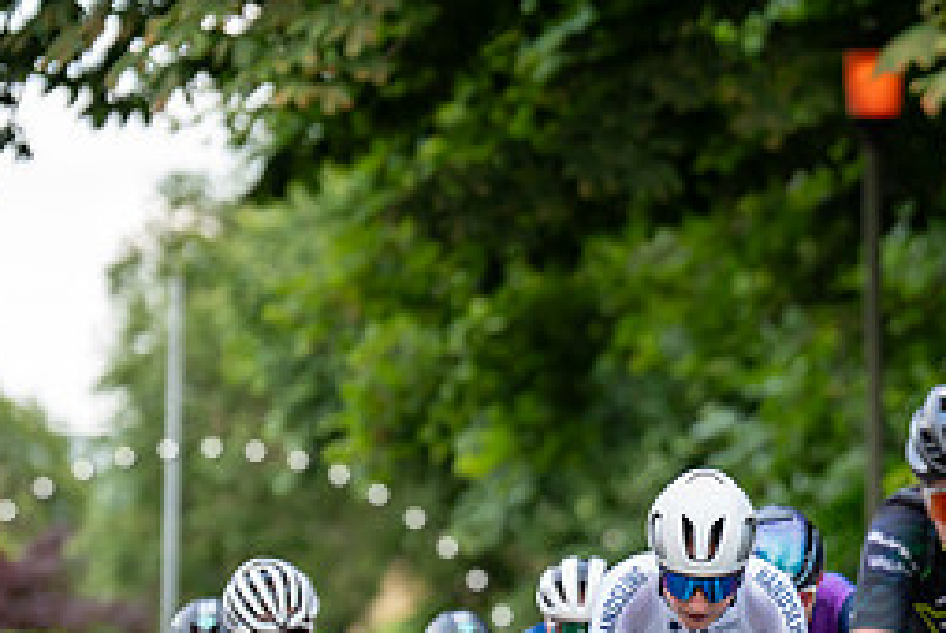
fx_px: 8287
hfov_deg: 6.5
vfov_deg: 4.4
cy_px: 598
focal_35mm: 315
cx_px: 790
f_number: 2.8
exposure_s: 1/500
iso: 640
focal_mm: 138
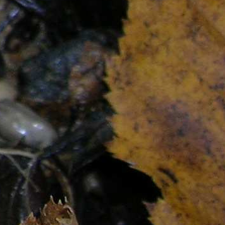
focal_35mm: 219
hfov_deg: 7.3
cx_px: -394
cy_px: -143
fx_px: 1610
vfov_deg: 7.8
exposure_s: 1/60.1
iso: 50
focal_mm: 5.7
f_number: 2.9
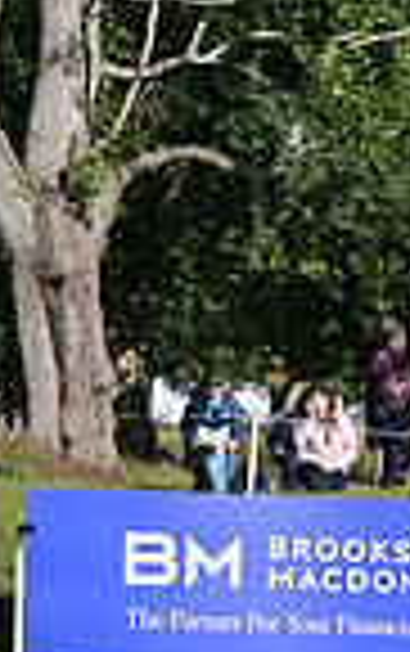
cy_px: 785
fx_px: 5080
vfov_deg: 7.3
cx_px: 1144
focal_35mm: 285
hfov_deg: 4.5
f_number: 5
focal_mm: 70
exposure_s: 1/1250
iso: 250
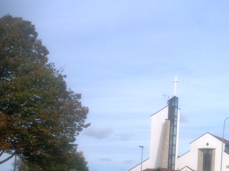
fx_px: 489
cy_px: 162
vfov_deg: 19.4
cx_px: 224
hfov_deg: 25.2
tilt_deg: +5.3
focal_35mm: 74
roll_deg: -3.1
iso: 50
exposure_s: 1/1439
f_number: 2.4
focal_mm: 4.28
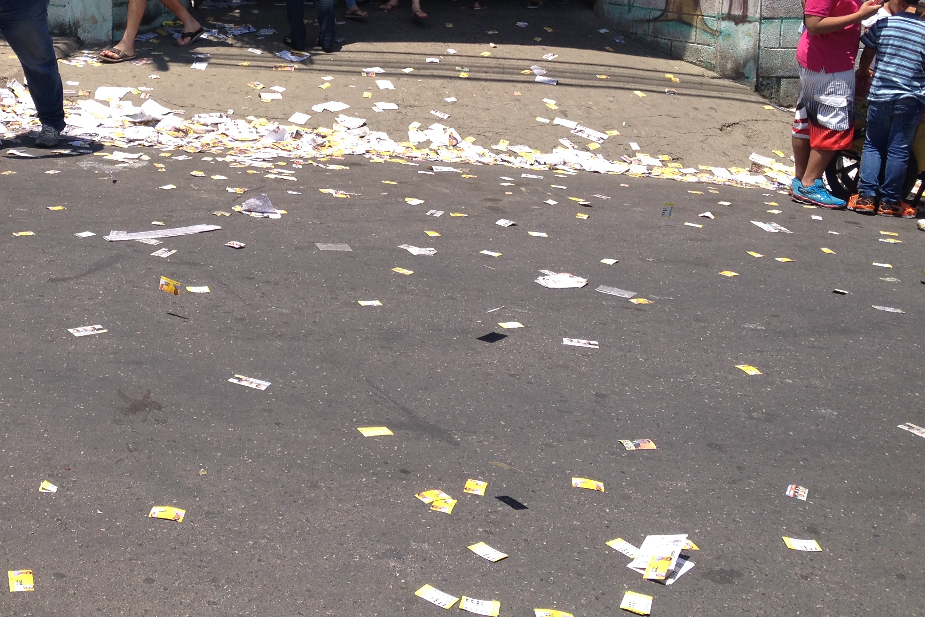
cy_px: 99
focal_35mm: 57
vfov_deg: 23.3
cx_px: 254
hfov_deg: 34.5
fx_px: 1464
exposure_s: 1/1284
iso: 50
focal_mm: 4.28
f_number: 2.4
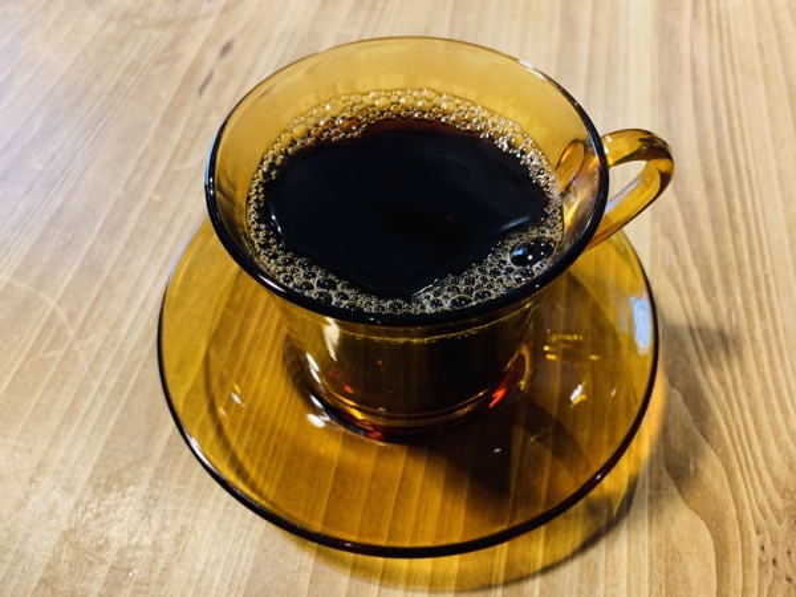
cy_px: 298
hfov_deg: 67.3
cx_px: 398
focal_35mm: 26
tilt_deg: -56.0
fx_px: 598
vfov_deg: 53.1
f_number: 1.8
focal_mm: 4.25
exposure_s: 1/25
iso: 320
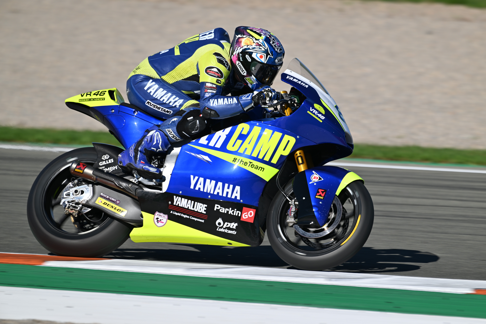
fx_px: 7559
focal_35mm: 560
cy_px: 162
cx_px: 243
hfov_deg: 3.7
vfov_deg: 2.5
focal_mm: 560
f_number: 8
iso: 160
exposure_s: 1/1000
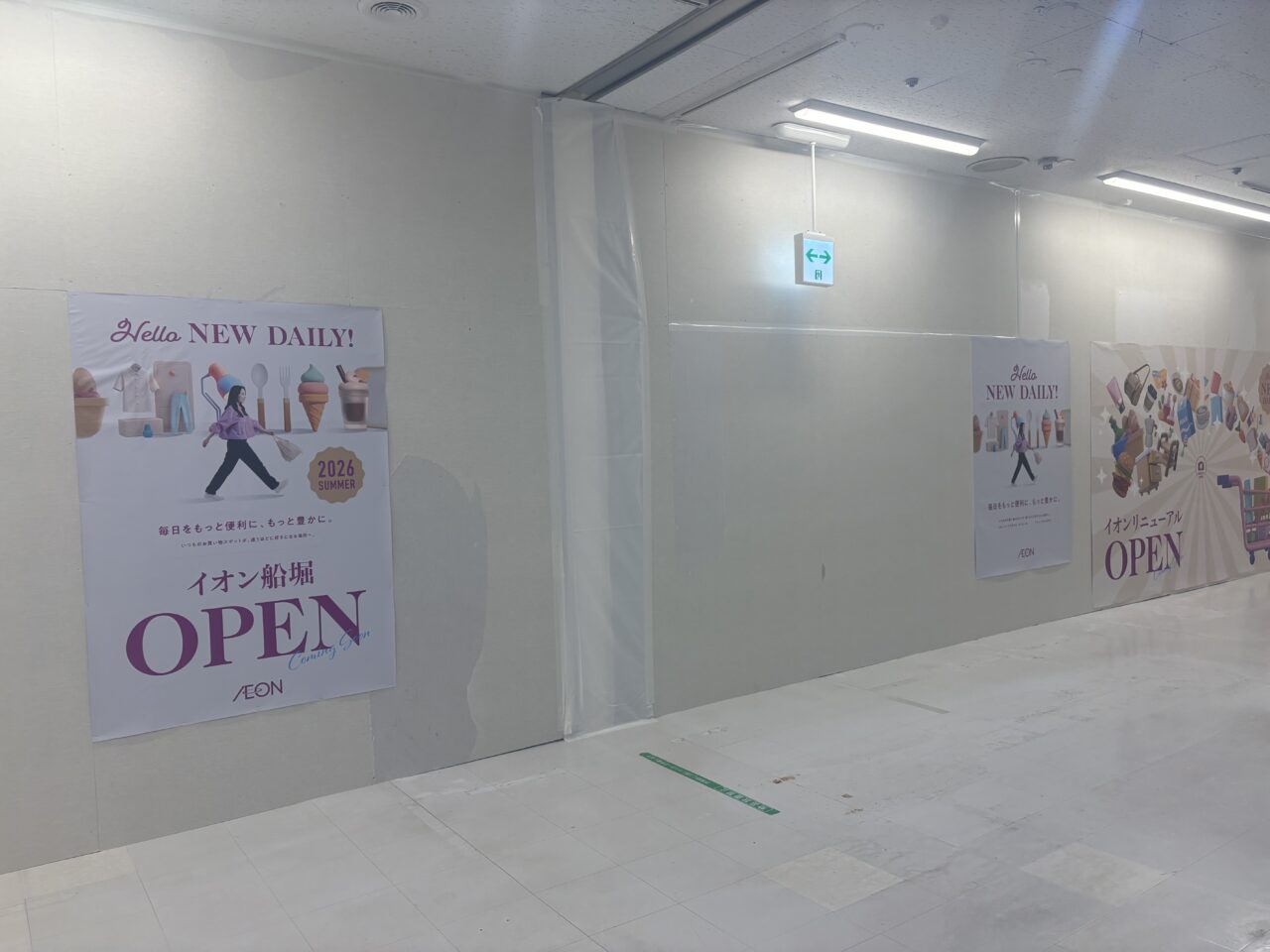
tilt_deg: -0.7
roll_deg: +2.9
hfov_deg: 67.3
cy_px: 476
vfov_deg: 53.1
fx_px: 954
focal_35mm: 26
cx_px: 635
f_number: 1.6
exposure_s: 1/237
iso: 80
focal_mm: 5.96
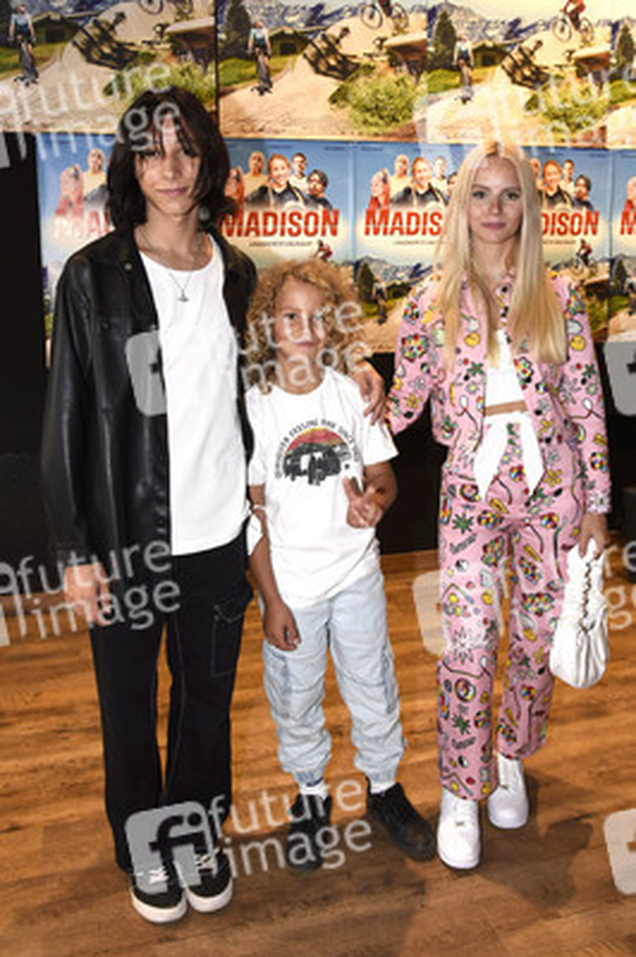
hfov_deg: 47.9
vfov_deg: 67.4
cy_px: 478
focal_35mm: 27
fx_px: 717
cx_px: 318
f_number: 6.3
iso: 1250
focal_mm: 27
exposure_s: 1/125
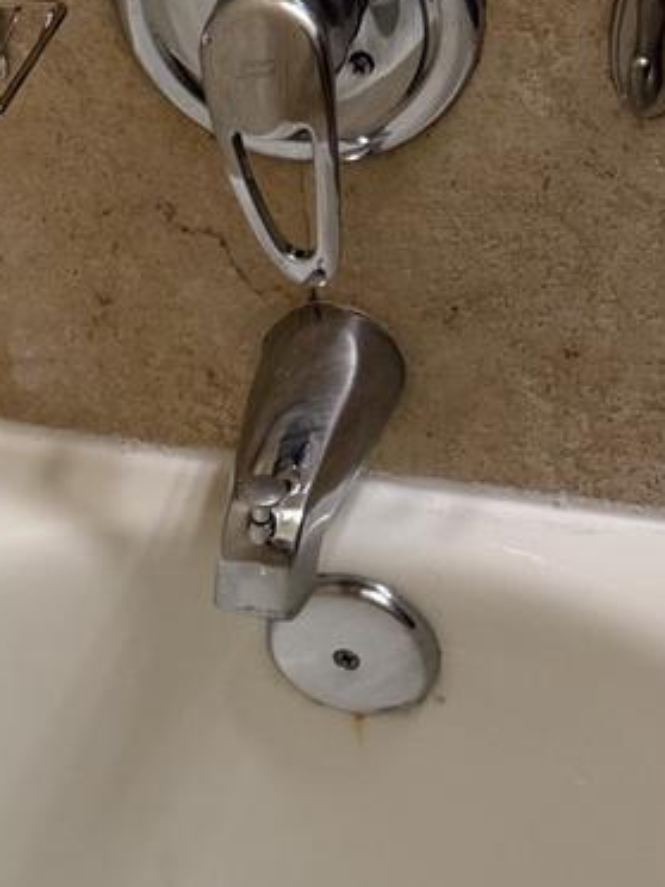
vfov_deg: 19.8
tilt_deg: -41.5
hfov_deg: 14.8
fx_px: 2536
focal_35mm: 99
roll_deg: +9.6
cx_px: 83
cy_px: 536
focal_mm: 6.76
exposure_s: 1/60
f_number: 1.78
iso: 200
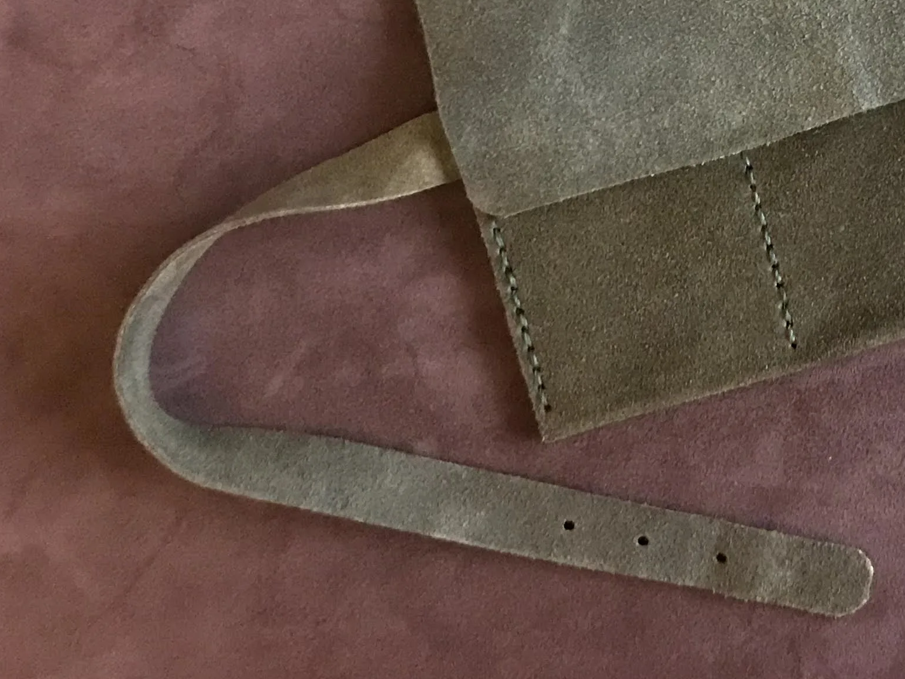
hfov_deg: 23.9
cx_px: 1129
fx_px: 1908
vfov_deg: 19.7
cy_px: 42
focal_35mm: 73
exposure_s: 1/14
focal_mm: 3.99
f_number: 1.8
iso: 100
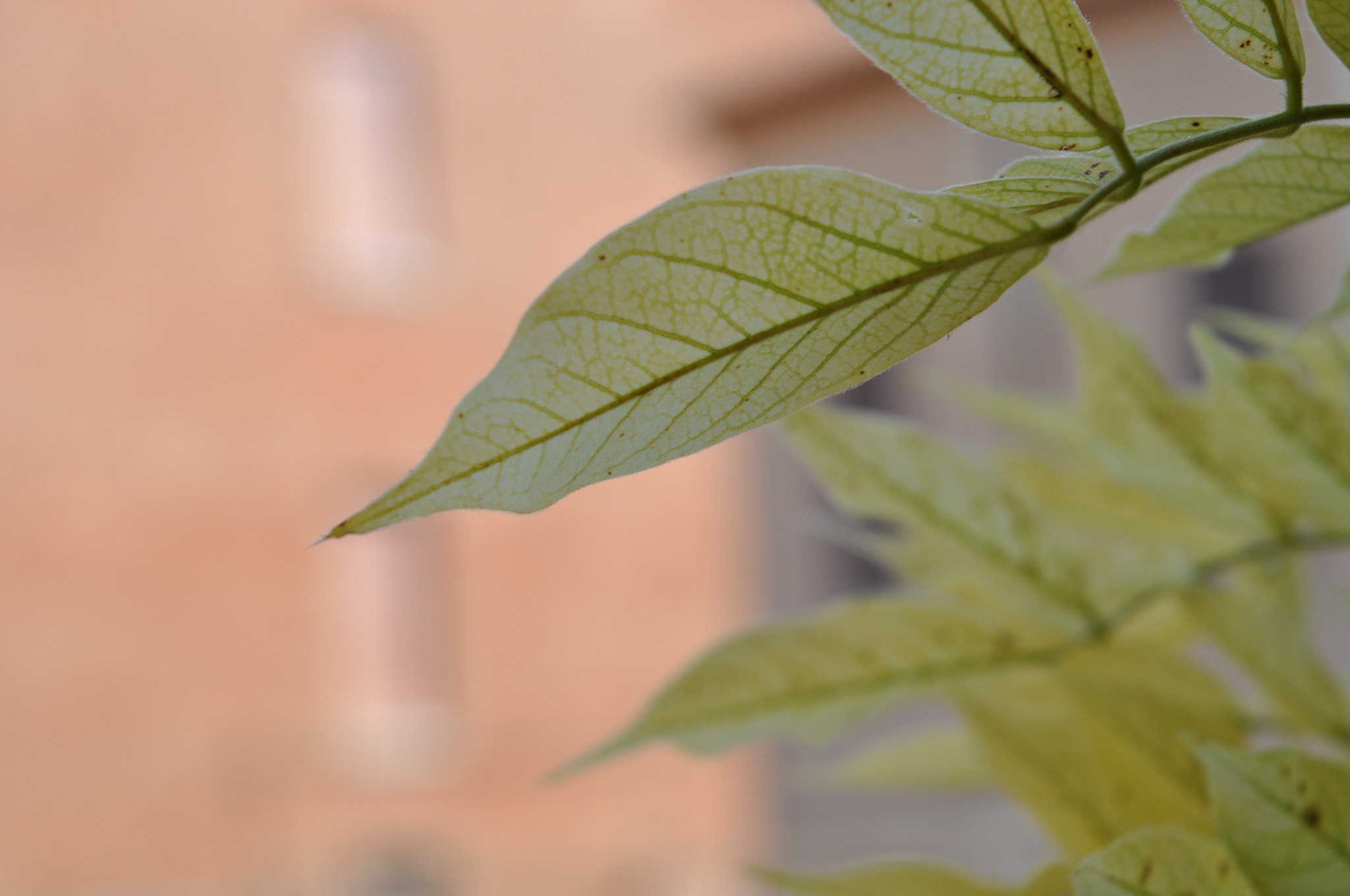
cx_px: 675
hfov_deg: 24.6
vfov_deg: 16.5
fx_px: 3090
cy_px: 448
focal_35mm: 82
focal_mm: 55
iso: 200
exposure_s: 1/320
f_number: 9
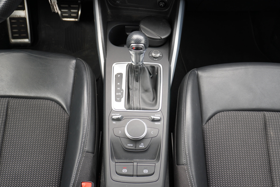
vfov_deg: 43.7
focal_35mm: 30
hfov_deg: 61.9
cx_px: 140
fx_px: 233
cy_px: 94
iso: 200
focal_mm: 20
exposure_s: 1/30
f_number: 4
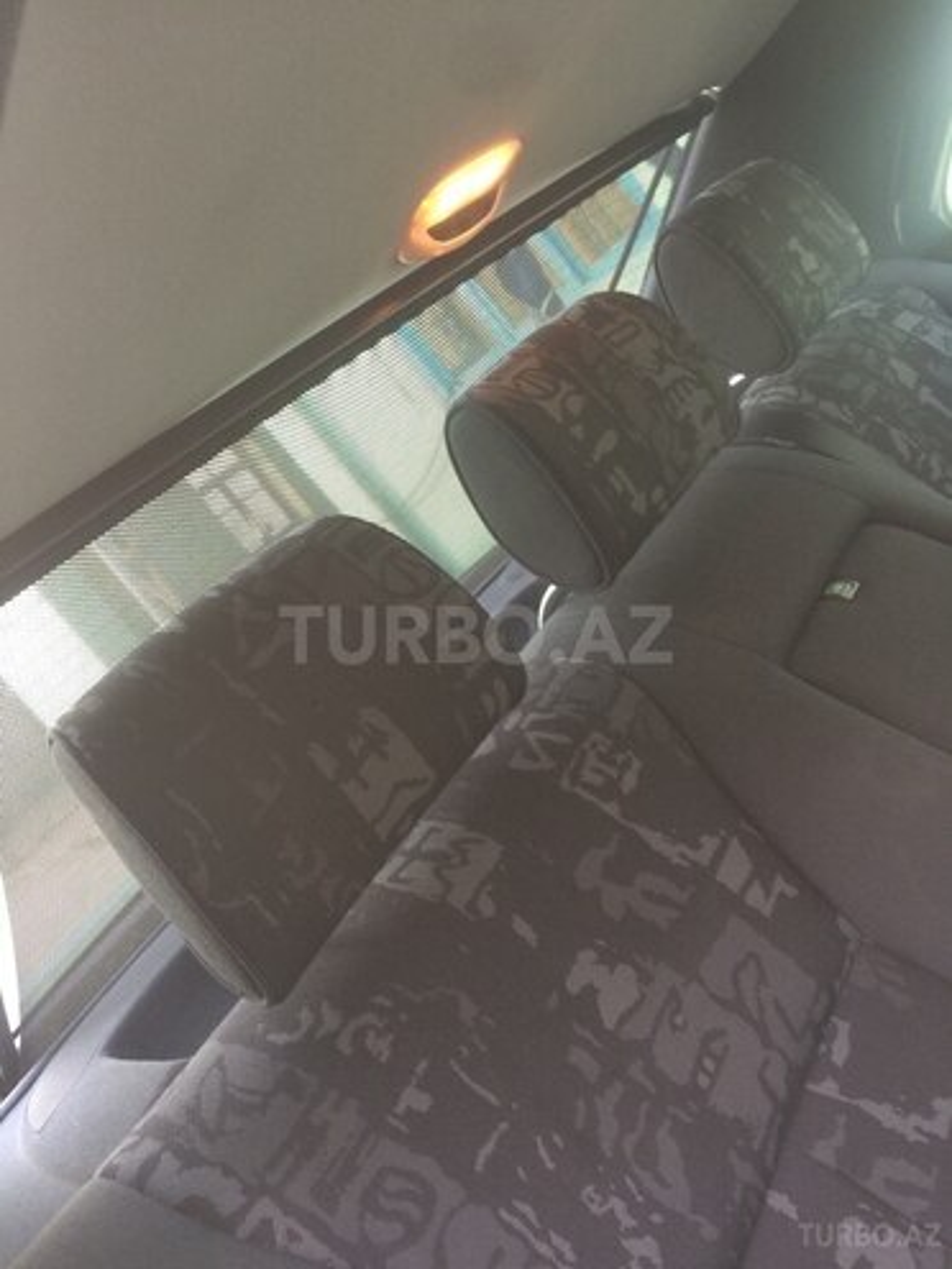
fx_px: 1063
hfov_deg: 48.2
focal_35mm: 29
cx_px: 476
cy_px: 634
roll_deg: +39.7
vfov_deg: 61.7
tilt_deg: -11.6
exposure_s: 1/33
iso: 100
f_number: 2.2
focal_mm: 4.15
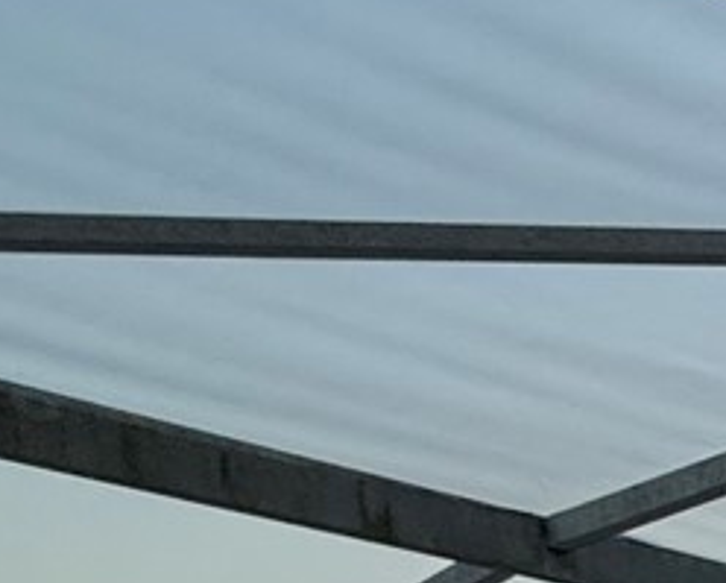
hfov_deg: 11.9
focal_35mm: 88
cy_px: 1204
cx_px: 2108
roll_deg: +1.7
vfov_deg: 14.3
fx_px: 1893
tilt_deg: -3.5
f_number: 2.2
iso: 50
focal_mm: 2.22
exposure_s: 1/244
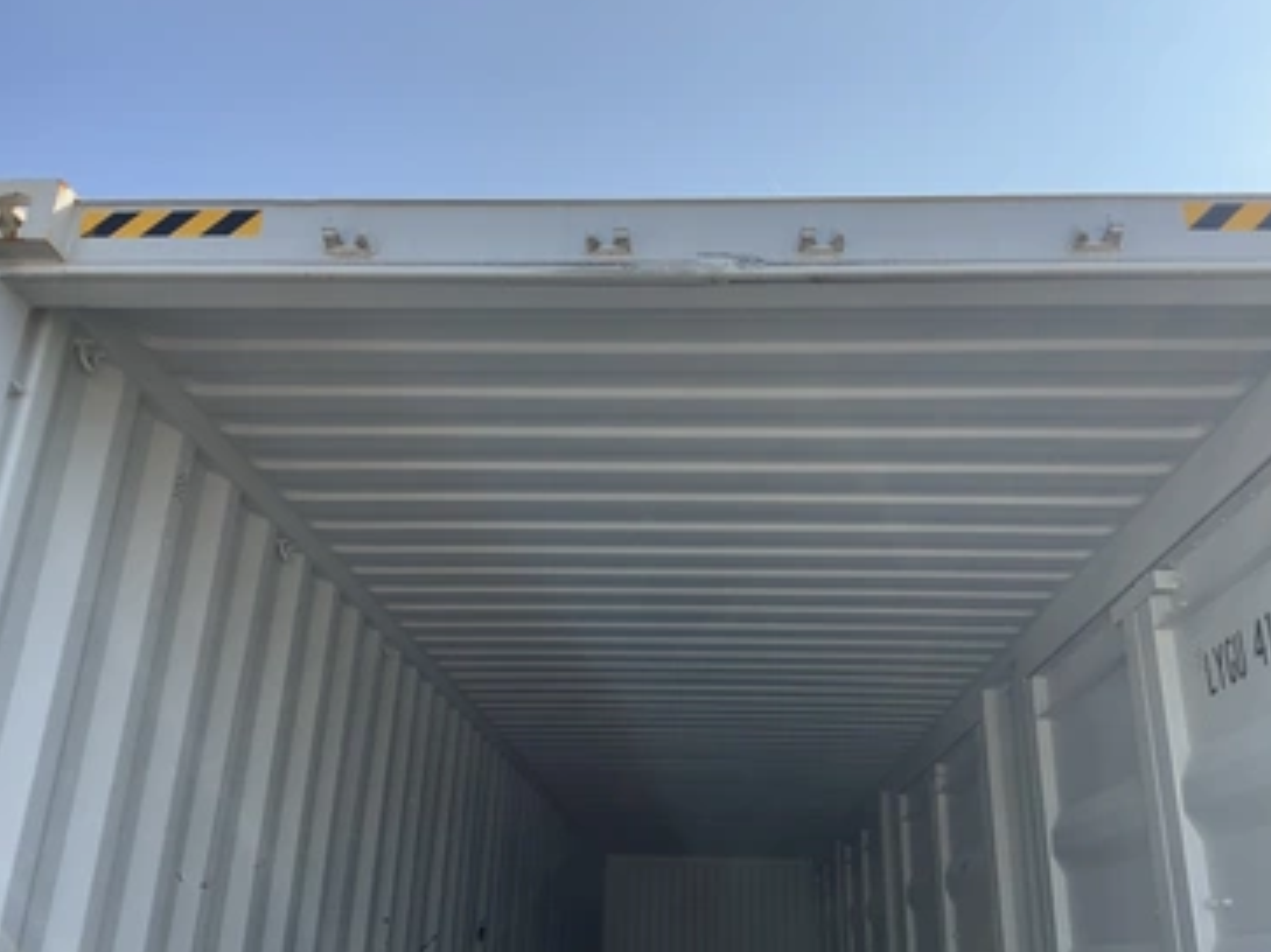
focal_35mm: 32
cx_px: 655
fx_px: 1175
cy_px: 469
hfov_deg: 56.8
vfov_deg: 44.1
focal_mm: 3
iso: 25
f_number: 1.8
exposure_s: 1/1121
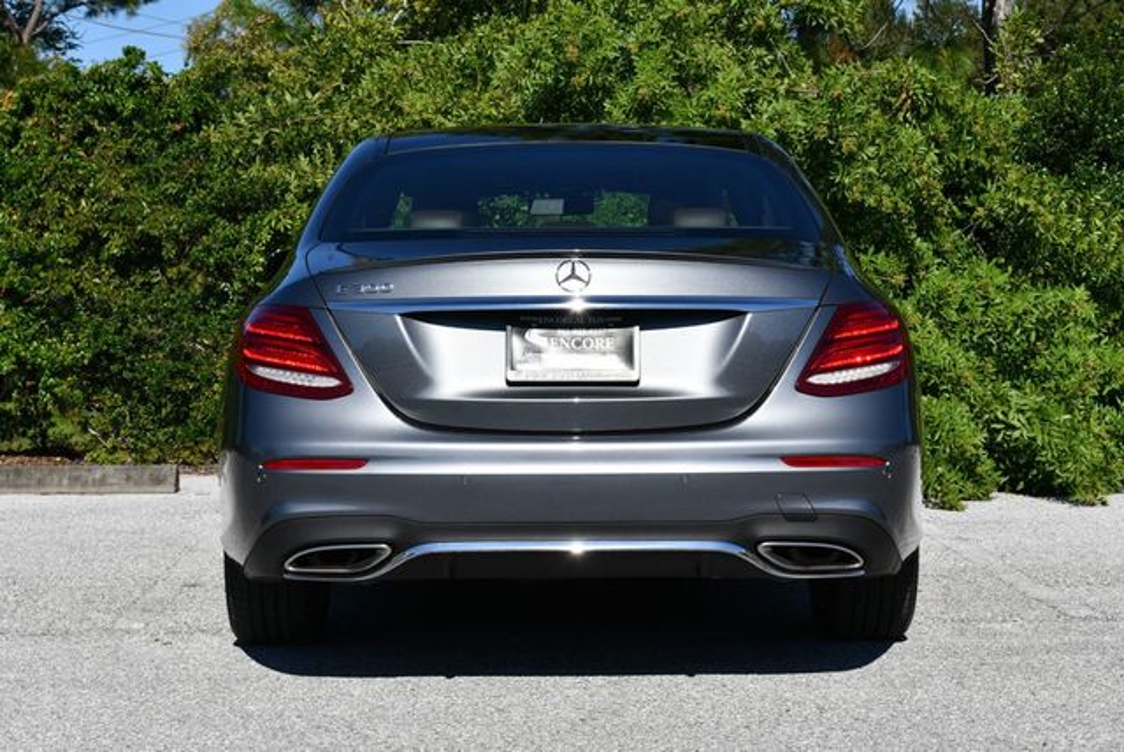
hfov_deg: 25.3
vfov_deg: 17.1
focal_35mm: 80
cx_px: 562
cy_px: 376
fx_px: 2500
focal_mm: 40
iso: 100
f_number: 9
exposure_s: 1/320
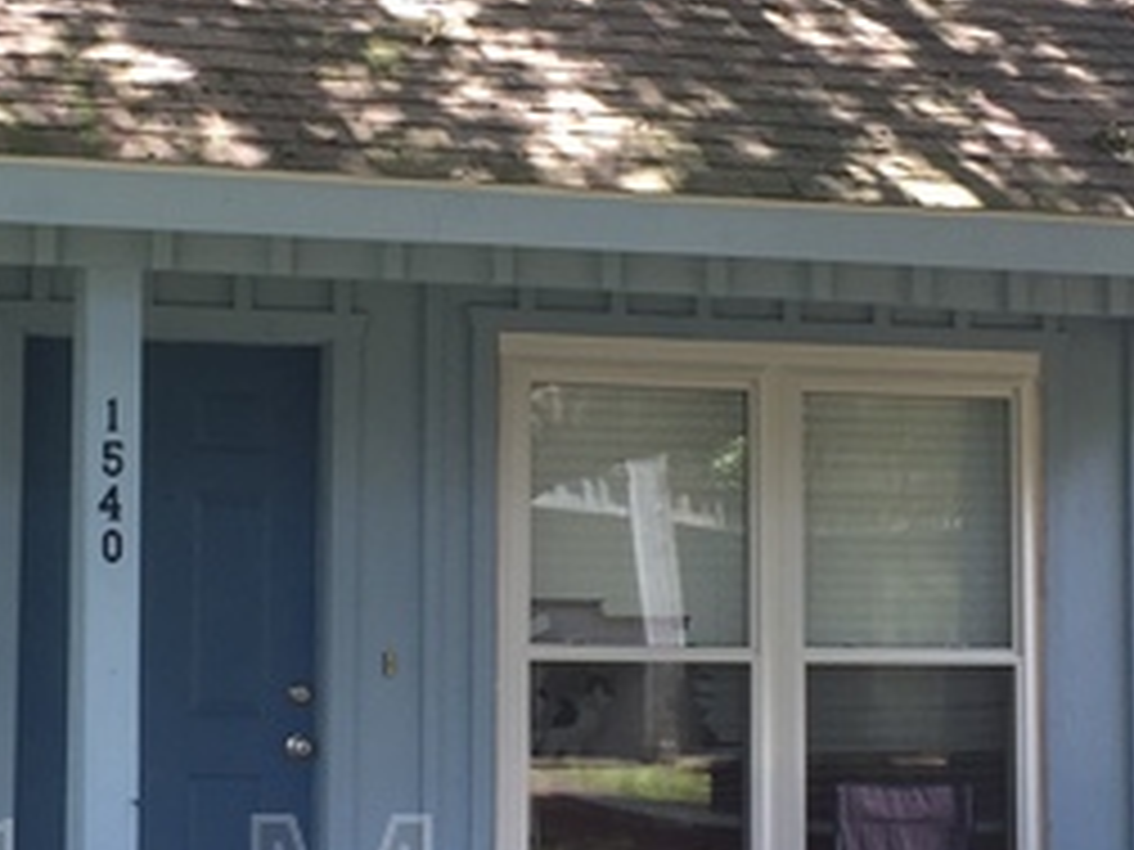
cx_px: 297
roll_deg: -0.9
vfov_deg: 16.1
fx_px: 3014
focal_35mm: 92
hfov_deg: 21.1
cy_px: 369
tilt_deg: +4.0
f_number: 2.2
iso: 50
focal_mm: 4.15
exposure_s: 1/120
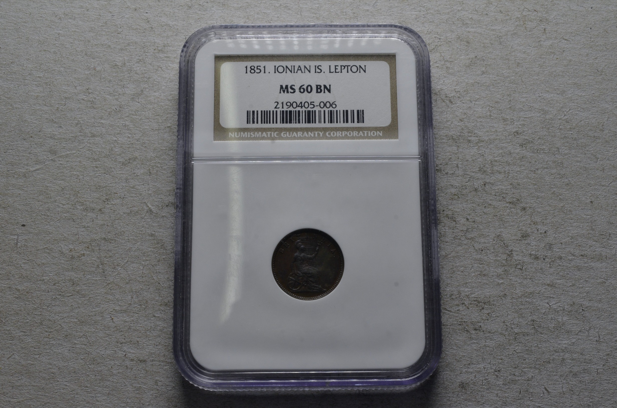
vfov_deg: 28.0
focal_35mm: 48
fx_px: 821
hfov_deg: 41.2
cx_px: 308
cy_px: 204
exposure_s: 1/250
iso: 400
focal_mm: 32
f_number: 14
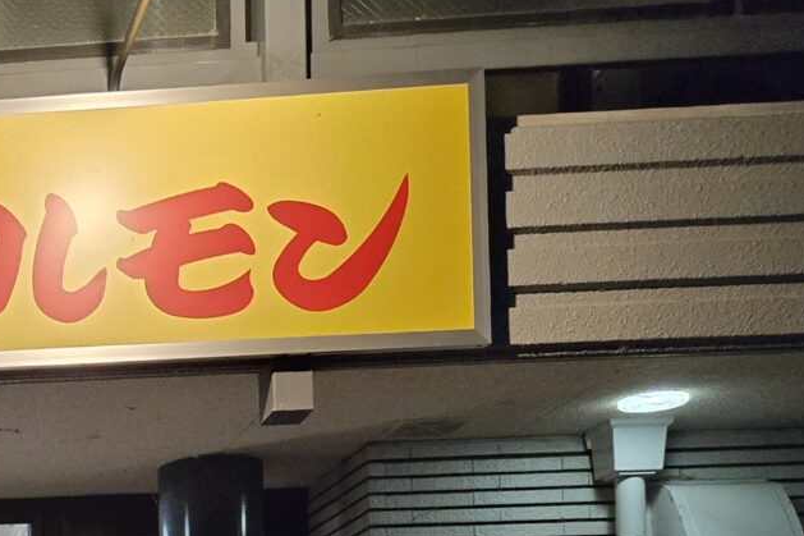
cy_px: 725
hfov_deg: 23.0
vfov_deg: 17.4
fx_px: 1630
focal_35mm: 73
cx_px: -364
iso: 800
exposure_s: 1/120
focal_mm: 5.4
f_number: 1.8
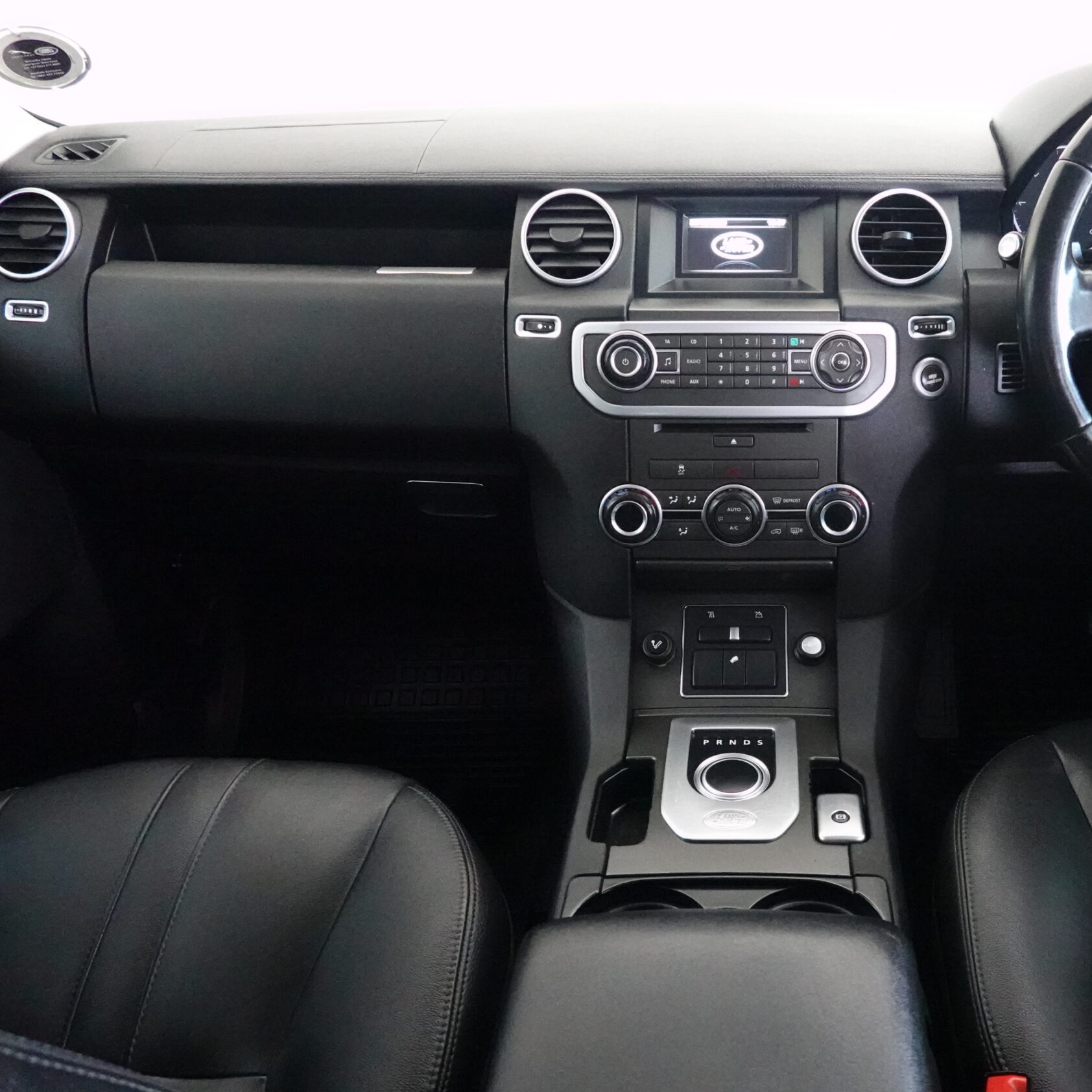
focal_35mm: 31
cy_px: 545
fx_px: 1106
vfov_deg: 52.5
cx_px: 763
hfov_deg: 51.2
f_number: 2.8
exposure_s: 1/40
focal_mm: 9
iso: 5000
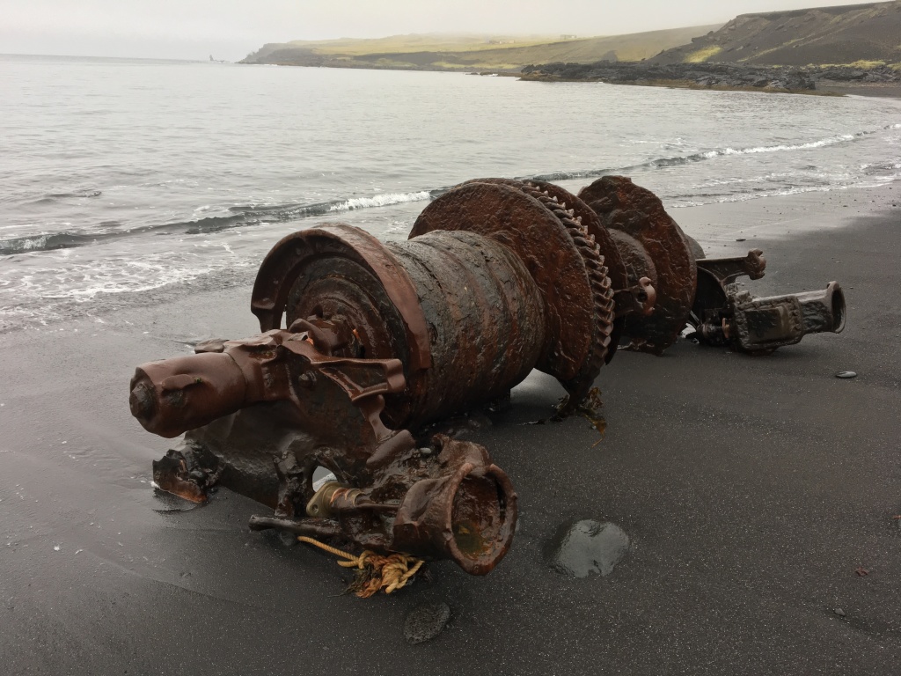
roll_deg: -2.0
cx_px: 450
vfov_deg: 48.2
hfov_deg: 61.7
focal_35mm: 29
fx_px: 755
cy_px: 338
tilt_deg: -19.6
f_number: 2.2
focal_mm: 4.15
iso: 40
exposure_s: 1/120
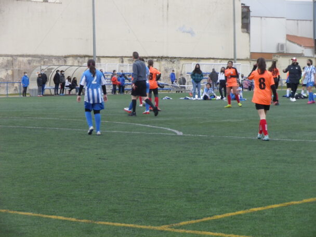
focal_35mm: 124
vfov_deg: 12.0
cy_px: 118
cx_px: 158
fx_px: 1132
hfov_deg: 15.9
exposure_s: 1/80
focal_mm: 22.2
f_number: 5.2
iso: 200
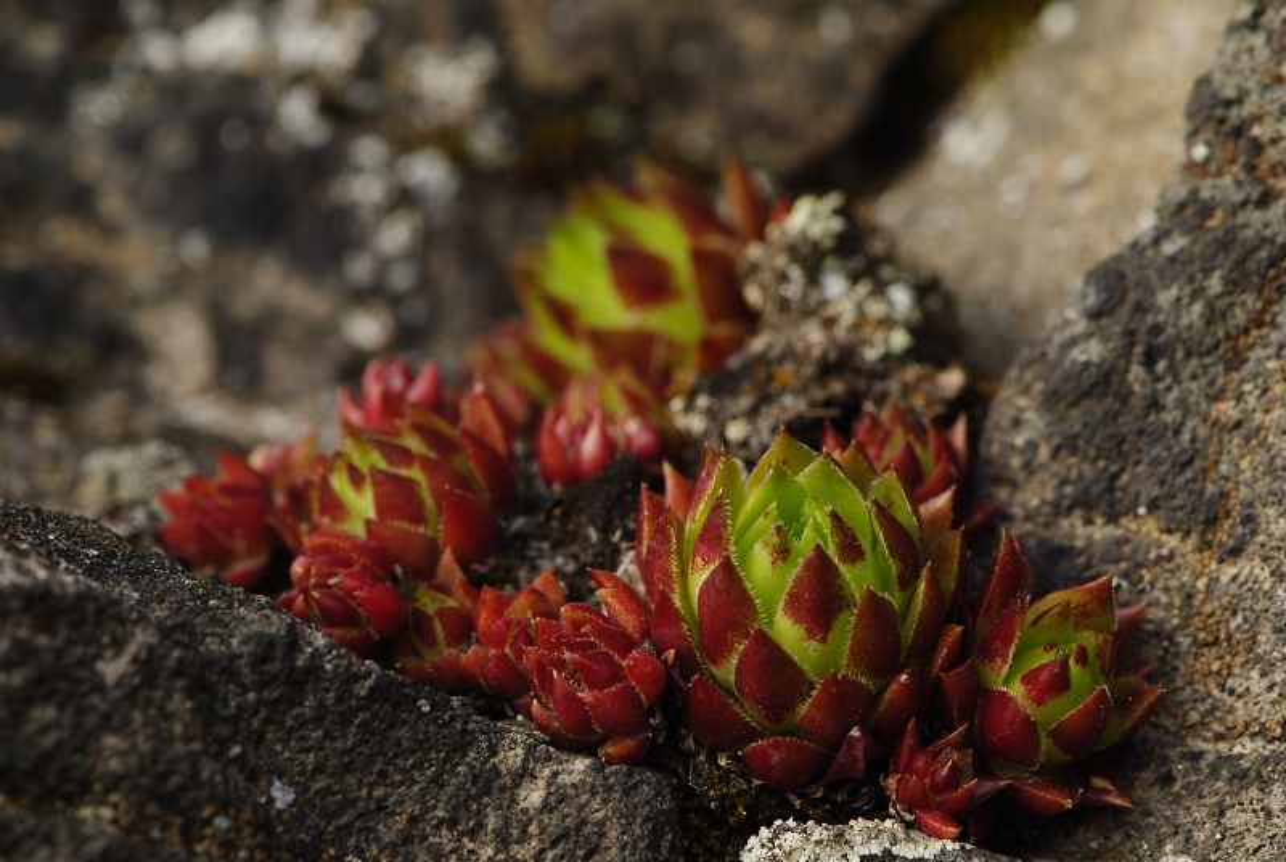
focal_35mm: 128
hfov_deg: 16.0
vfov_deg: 10.8
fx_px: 4561
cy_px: 431
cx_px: 643
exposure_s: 1/80
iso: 100
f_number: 7.1
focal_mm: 85
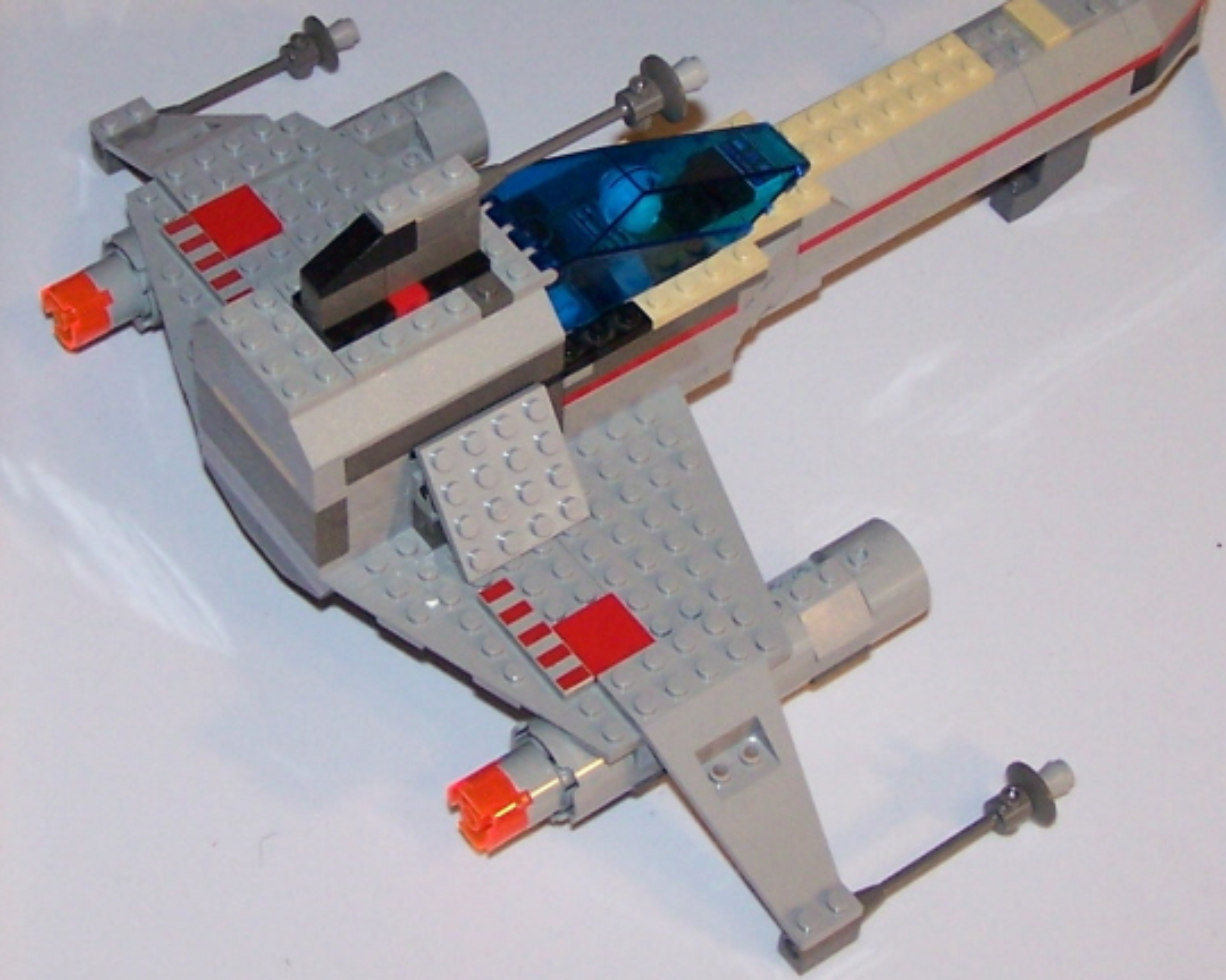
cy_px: 472
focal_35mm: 44
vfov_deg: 34.1
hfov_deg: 42.0
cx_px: 586
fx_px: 1597
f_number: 2.8
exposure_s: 1/60
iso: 140
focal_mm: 6.3
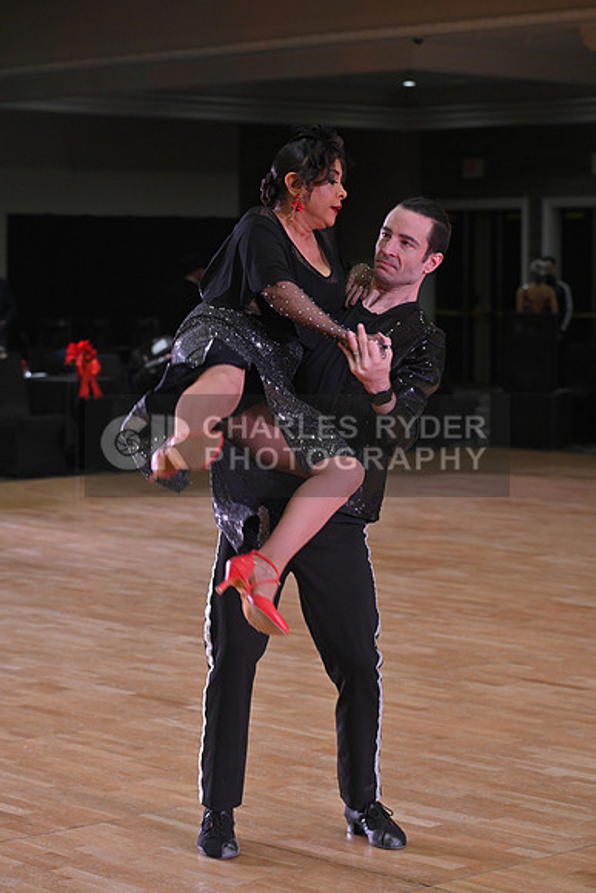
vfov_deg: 21.5
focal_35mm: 95
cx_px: 298
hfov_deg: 14.4
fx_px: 2358
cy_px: 446
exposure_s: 1/320
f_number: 5
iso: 2000
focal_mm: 95
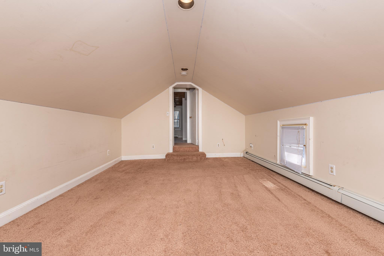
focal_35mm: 14
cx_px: 192
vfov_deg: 81.3
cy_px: 128
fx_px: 149
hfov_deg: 104.2
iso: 125
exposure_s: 1/125
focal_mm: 14
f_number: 8
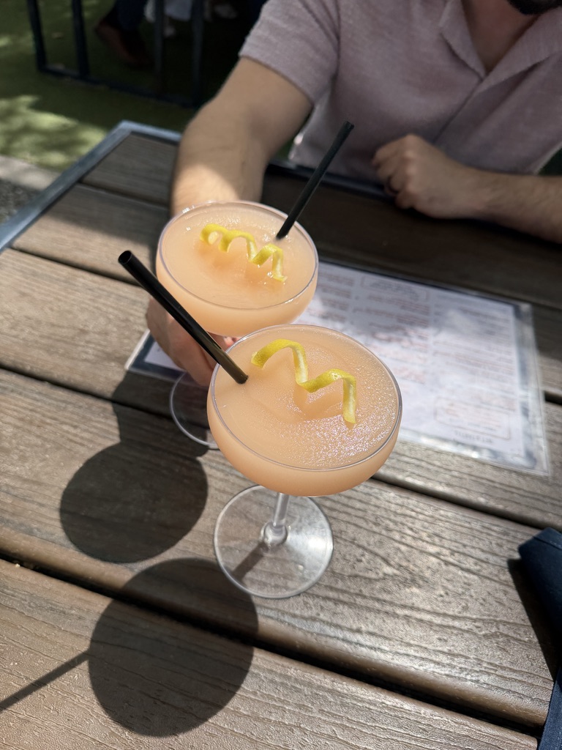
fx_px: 520
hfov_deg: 56.8
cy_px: 375
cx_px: 281
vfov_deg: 71.6
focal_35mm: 24
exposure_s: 1/3279
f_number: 1.78
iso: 80
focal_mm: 6.76
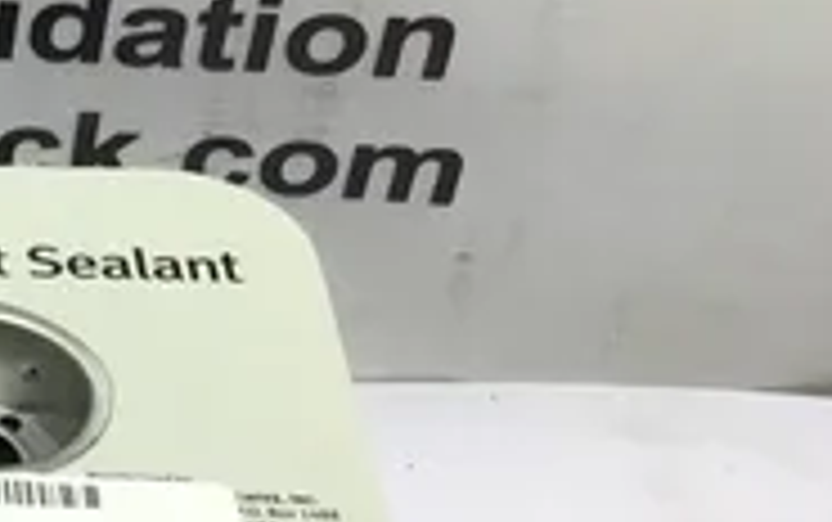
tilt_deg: -40.2
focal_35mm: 133
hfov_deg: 14.5
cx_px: -459
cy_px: 353
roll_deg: -2.3
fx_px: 3018
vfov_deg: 9.9
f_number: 2.4
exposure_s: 1/120
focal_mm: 3.3
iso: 25
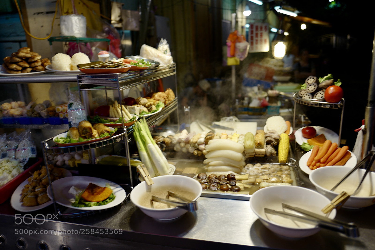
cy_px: 125
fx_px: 292
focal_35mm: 28
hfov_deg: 65.5
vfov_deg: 46.4
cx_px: 188
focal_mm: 28
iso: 100
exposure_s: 1/200
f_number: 1.7
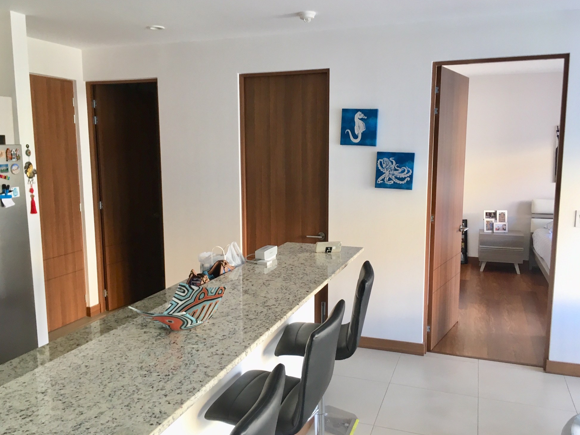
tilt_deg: -9.3
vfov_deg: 46.8
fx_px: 503
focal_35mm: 30
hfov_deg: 60.0
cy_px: 217
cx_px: 291
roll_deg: +1.1
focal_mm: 4.15
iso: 64
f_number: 2.2
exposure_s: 1/30
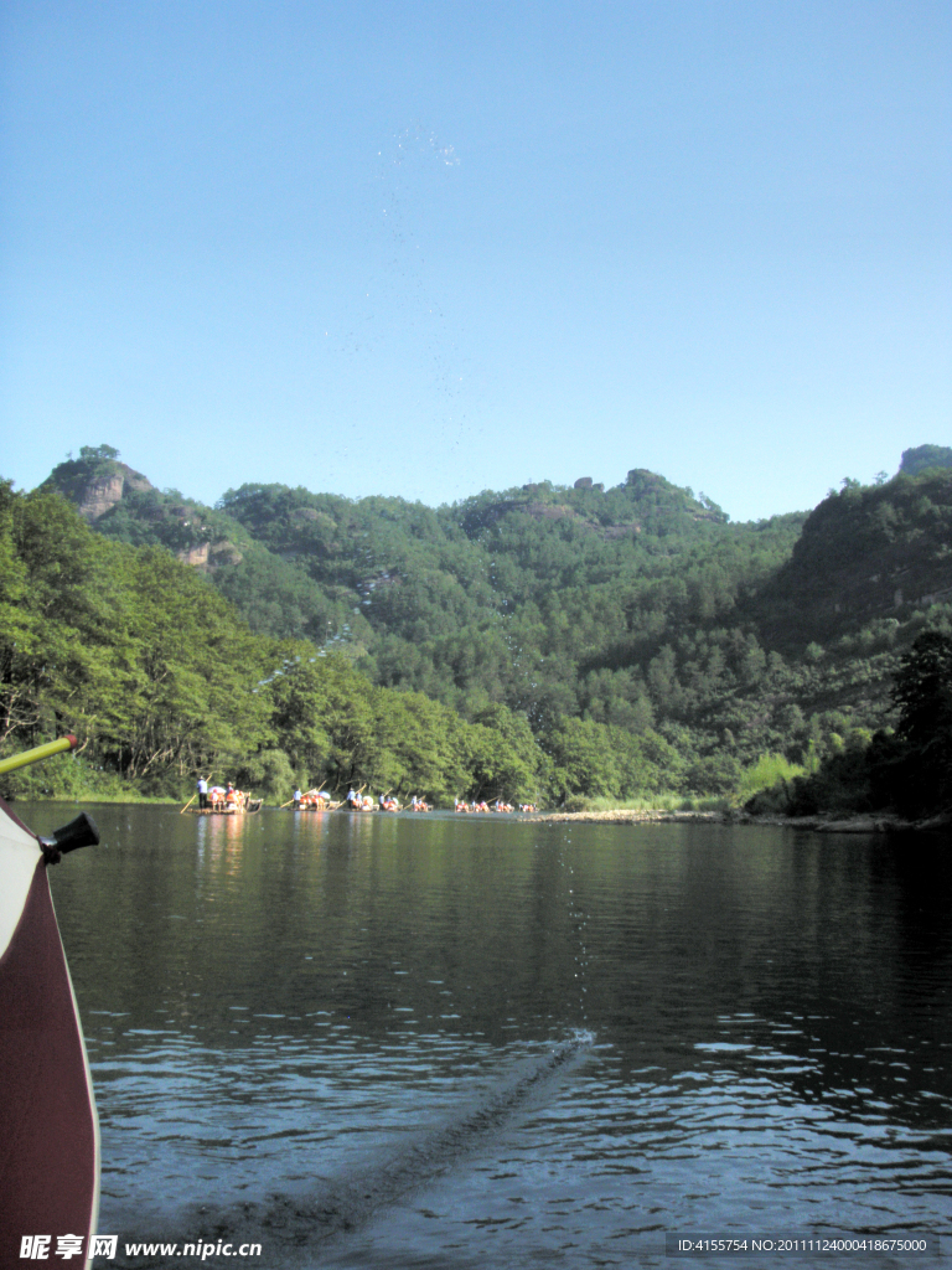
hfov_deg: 37.7
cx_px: 476
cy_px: 635
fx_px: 1393
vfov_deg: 49.0
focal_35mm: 38
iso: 50
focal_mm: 6.7
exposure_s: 1/500
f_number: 6.6
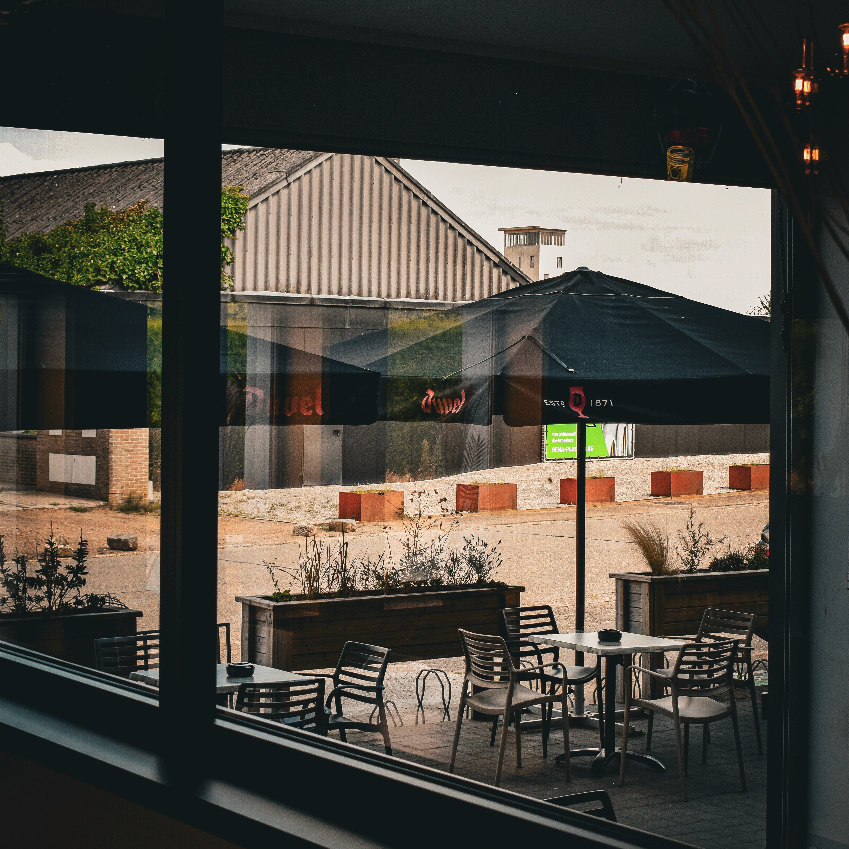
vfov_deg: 25.0
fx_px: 1915
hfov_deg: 25.0
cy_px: 414
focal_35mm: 69
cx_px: 424
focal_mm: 36
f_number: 8
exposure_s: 1/250
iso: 400
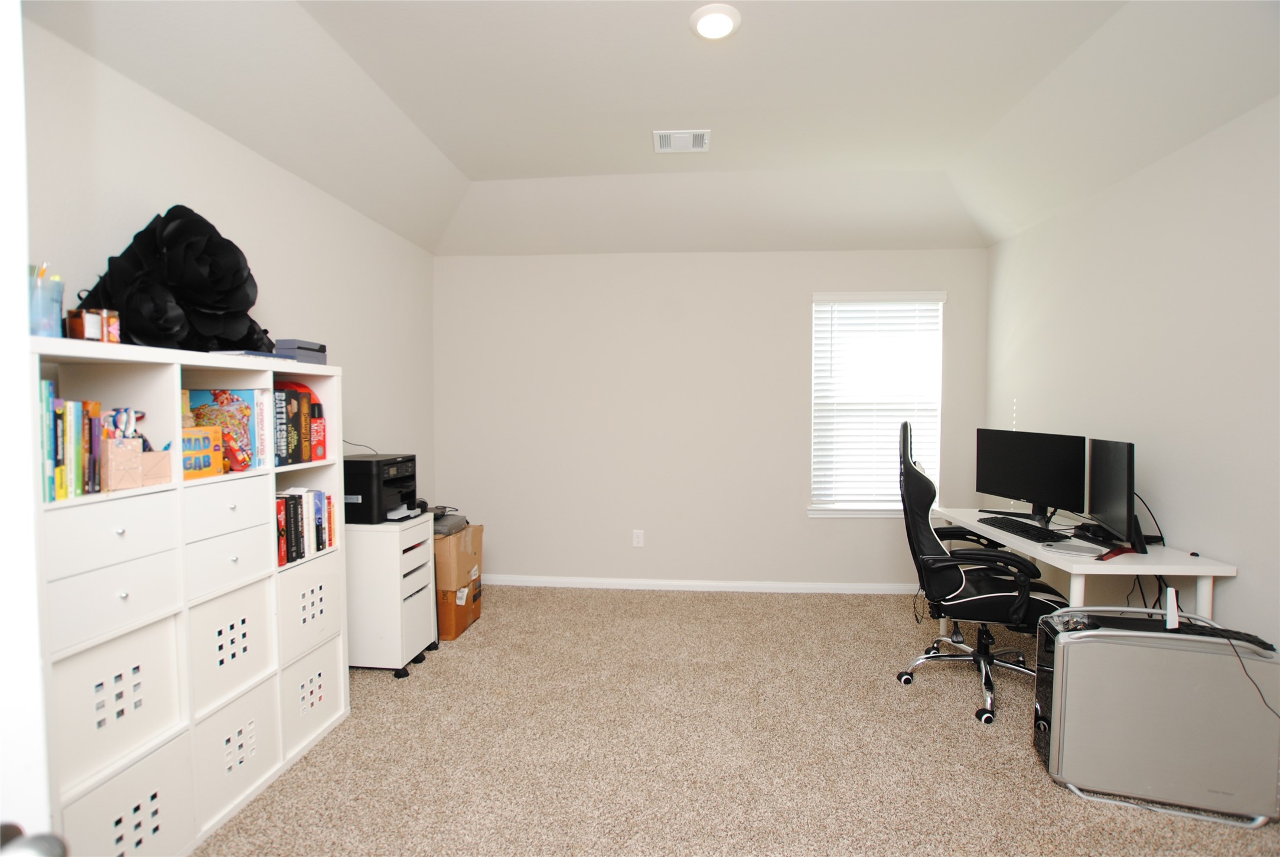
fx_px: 534
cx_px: 640
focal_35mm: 15
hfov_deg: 100.3
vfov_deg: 77.5
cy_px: 428
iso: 200
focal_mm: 10
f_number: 4
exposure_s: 1/60
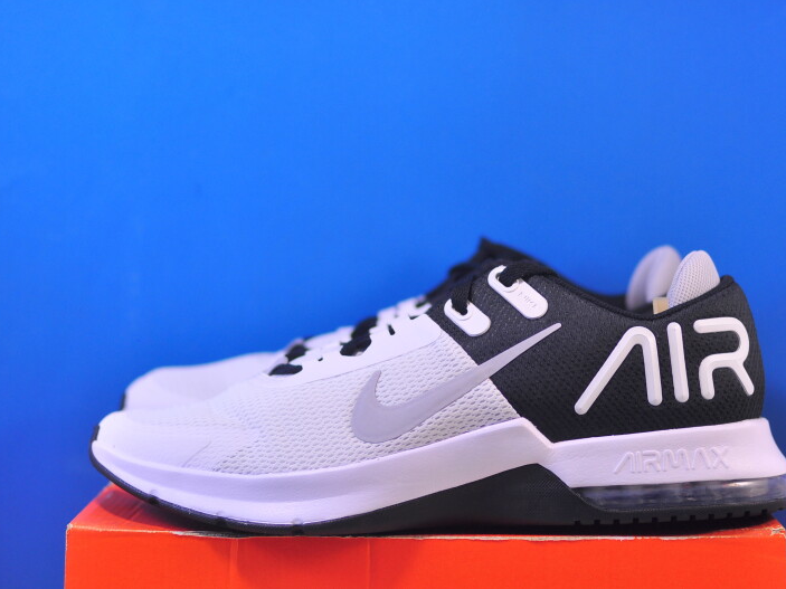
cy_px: 293
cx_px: 437
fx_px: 1862
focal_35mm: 82
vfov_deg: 18.0
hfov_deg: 23.8
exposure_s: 1/320
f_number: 2.2
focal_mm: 50
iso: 250
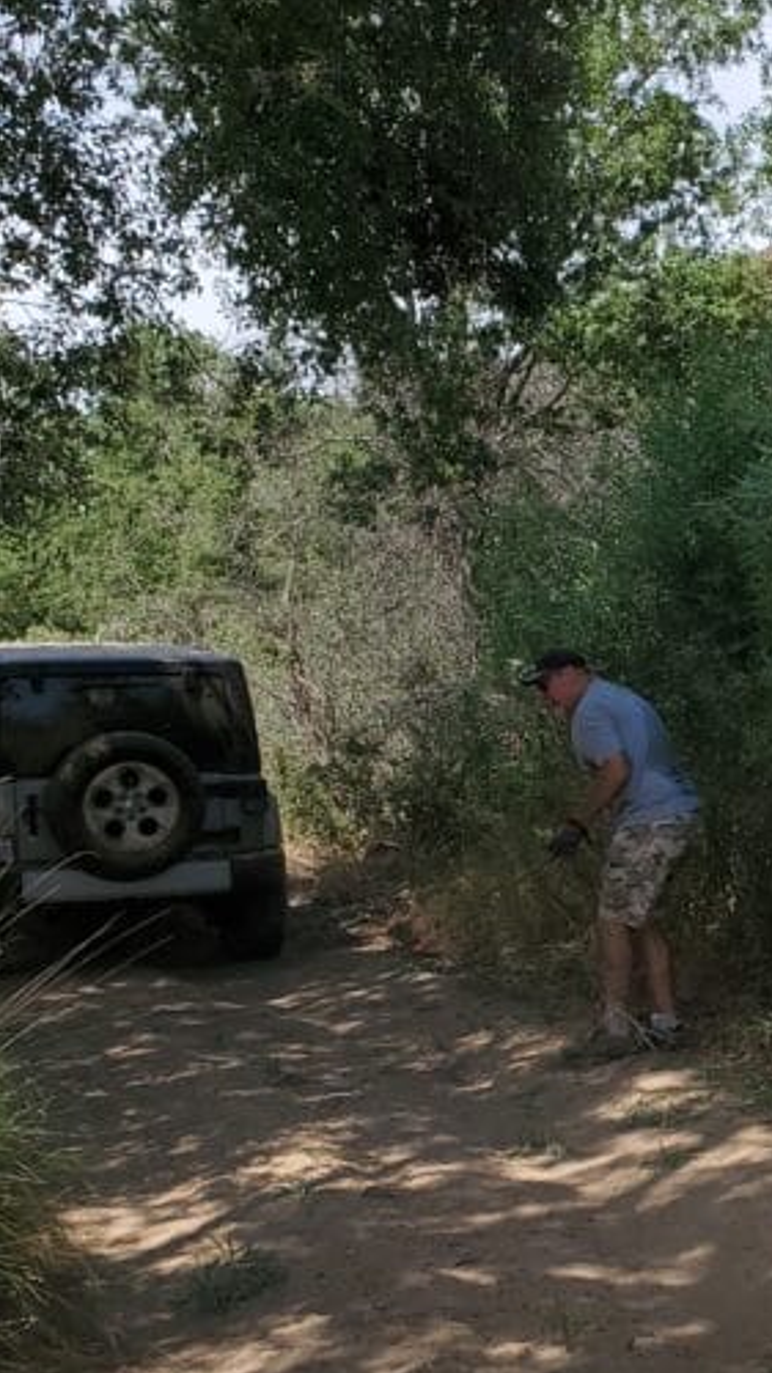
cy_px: 917
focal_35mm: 58
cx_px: 962
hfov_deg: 19.3
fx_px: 2112
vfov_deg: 35.7
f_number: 2.4
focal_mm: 4.3
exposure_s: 1/1333
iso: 50
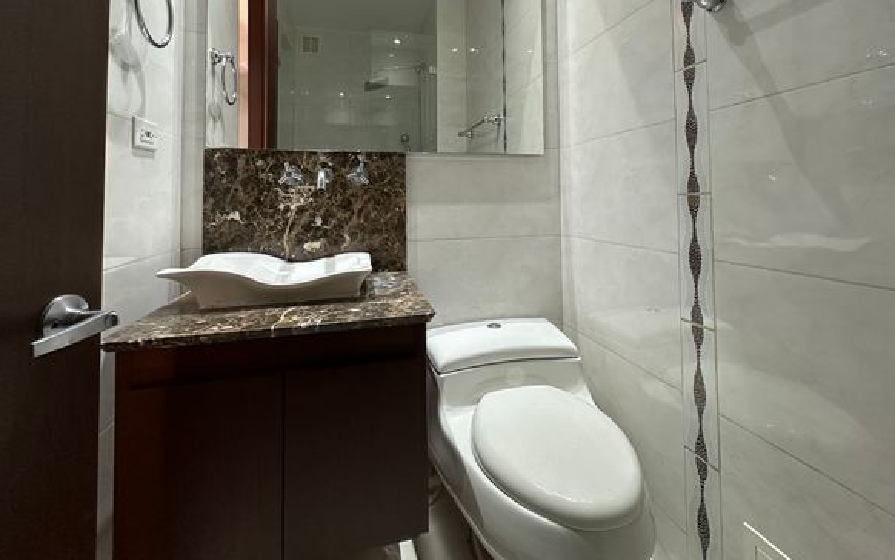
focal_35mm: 17
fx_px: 415
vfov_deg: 66.1
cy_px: 185
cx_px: 468
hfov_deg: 94.3
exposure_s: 1/60
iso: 200
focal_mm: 2.22
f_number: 2.2
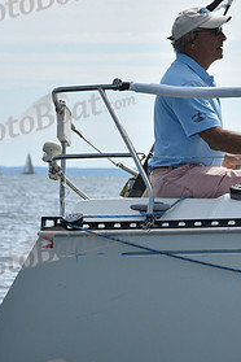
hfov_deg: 5.1
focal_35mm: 270
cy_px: 169
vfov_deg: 7.6
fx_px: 2711
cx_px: 203
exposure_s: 1/1000
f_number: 10
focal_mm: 130
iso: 320
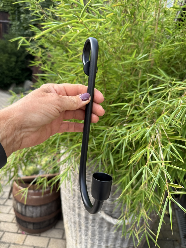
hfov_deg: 56.8
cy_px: 124
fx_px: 172
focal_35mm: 24
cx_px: 93
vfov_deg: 71.6
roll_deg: -5.4
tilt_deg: -15.2
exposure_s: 1/230
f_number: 1.78
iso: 64
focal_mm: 6.76
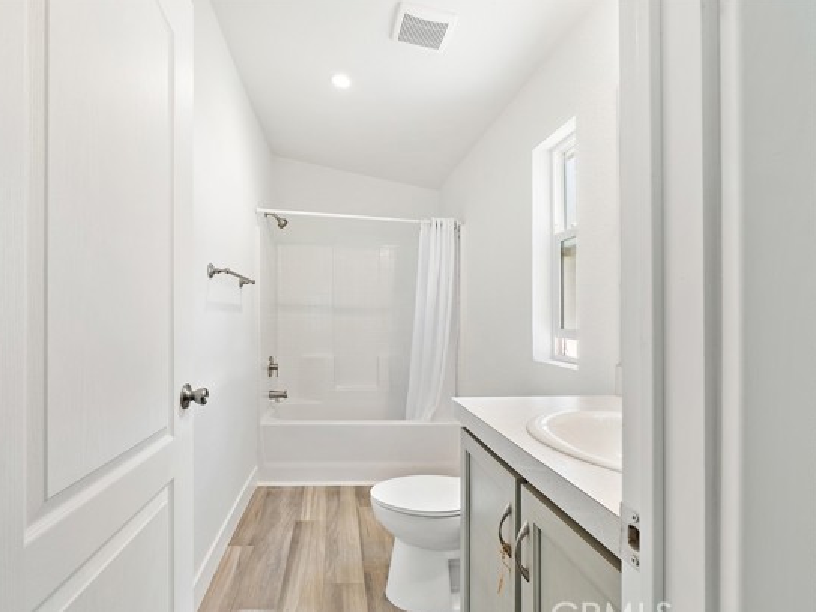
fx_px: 401
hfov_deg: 90.2
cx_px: 340
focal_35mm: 17
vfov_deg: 74.7
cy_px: 317
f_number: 9
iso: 100
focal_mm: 10
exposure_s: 1/2
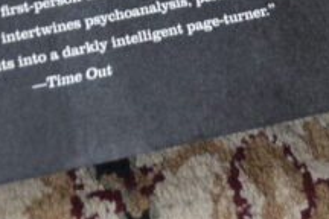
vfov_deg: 8.9
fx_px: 1298
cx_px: 203
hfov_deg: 14.4
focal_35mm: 142
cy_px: -276
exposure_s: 1/13
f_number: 3.8
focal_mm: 20
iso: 400
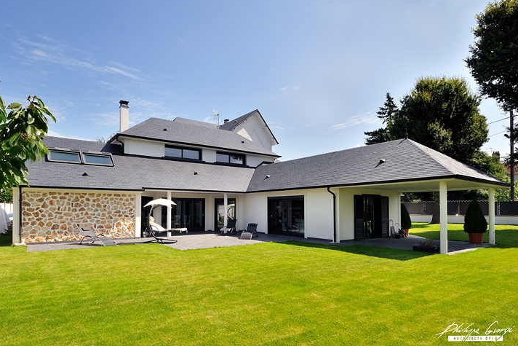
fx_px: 273
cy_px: 171
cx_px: 253
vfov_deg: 64.6
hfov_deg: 86.9
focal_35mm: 19
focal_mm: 12
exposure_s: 1/320
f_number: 13
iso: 200
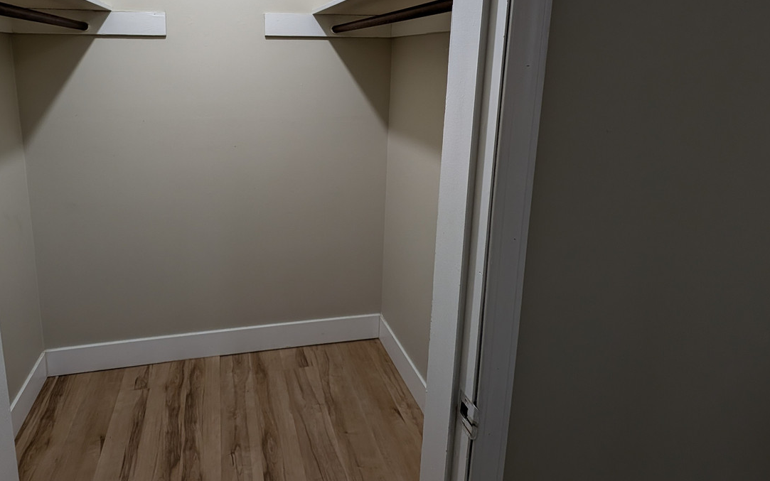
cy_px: 117
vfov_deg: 61.2
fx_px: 378
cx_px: 287
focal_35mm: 18
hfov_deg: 89.2
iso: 59
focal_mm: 2.23
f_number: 1.95
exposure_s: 1/24
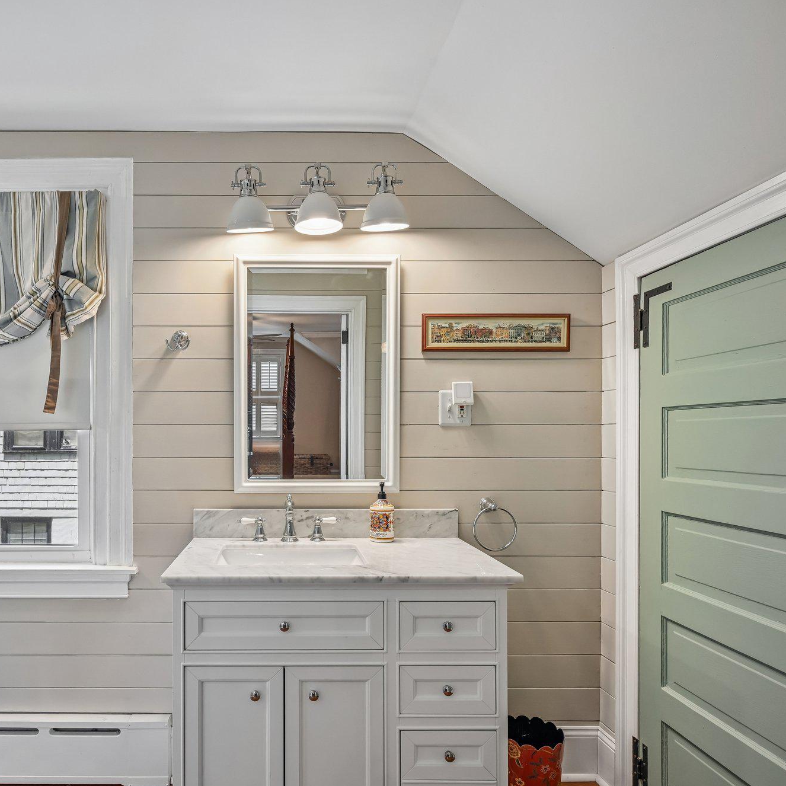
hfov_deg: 68.9
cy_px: 393
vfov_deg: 70.5
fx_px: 556
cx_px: 277
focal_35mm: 22
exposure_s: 1/125
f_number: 8
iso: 800
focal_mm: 16.5
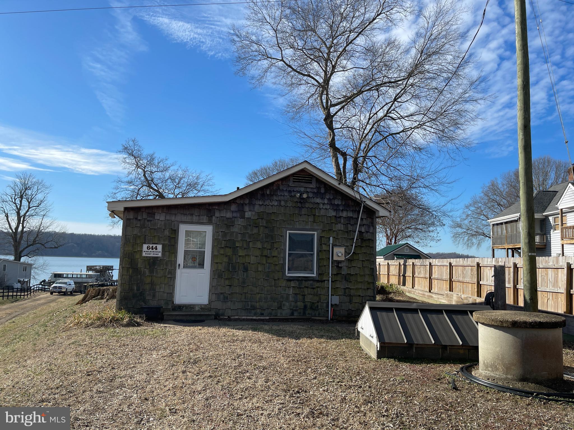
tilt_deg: +5.3
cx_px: 287
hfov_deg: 69.4
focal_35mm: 25
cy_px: 215
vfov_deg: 54.9
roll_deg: -2.1
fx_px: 415
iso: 32
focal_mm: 5.1
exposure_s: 1/3663
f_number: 1.6
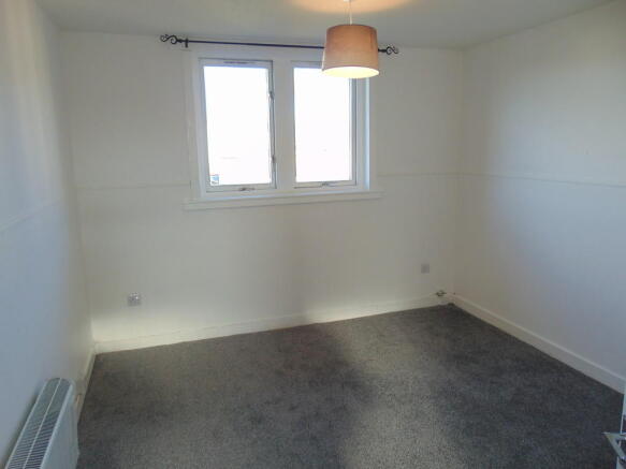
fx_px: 452
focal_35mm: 25
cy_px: 234
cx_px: 313
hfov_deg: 69.4
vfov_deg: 54.9
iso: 80
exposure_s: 1/50
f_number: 3
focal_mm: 4.5
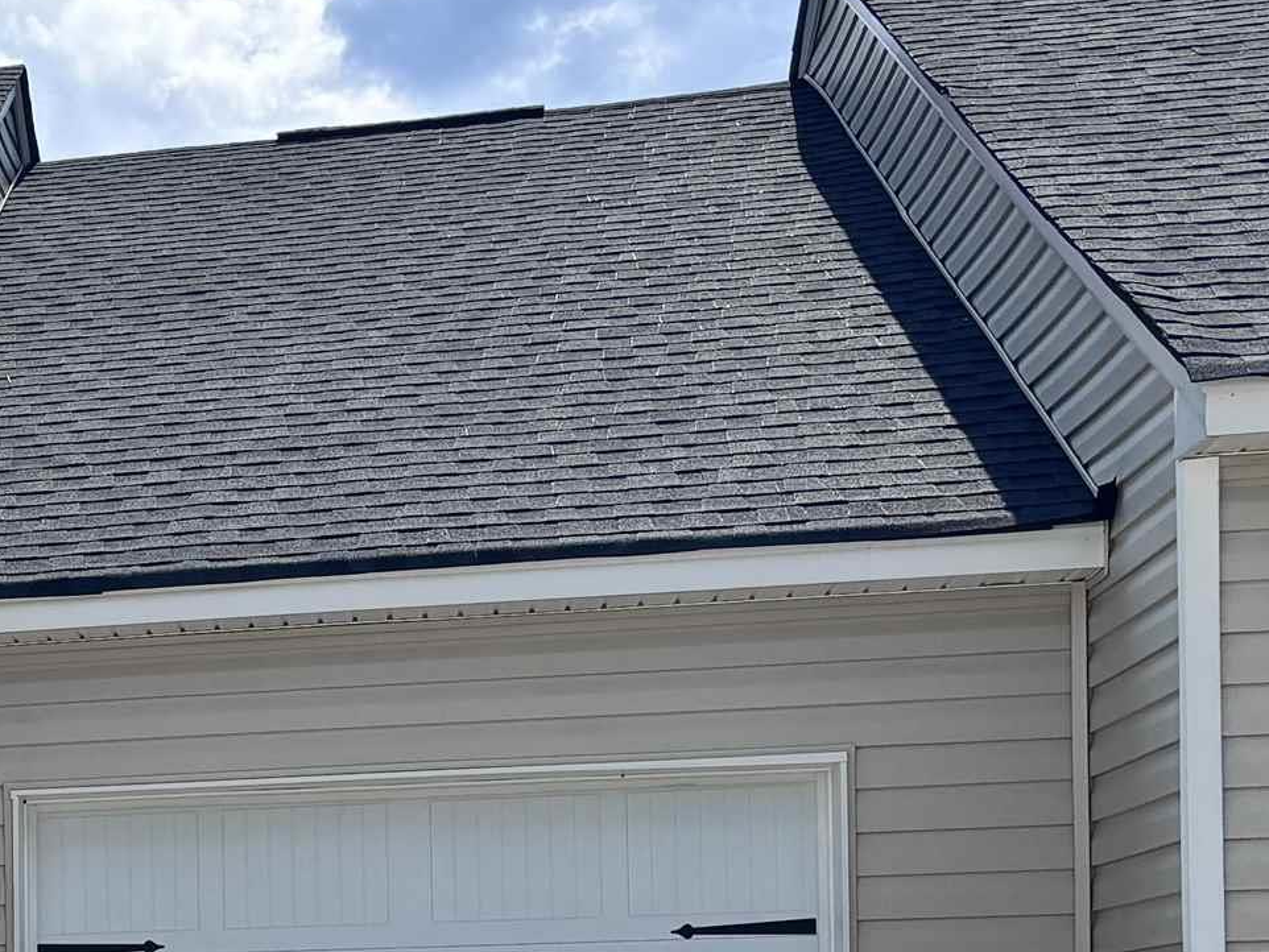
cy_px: 1036
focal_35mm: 83
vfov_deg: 17.2
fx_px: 3043
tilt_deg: +0.4
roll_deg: +0.7
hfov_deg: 20.6
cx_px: -554
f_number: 1.6
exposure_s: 1/4082
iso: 50
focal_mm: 5.96
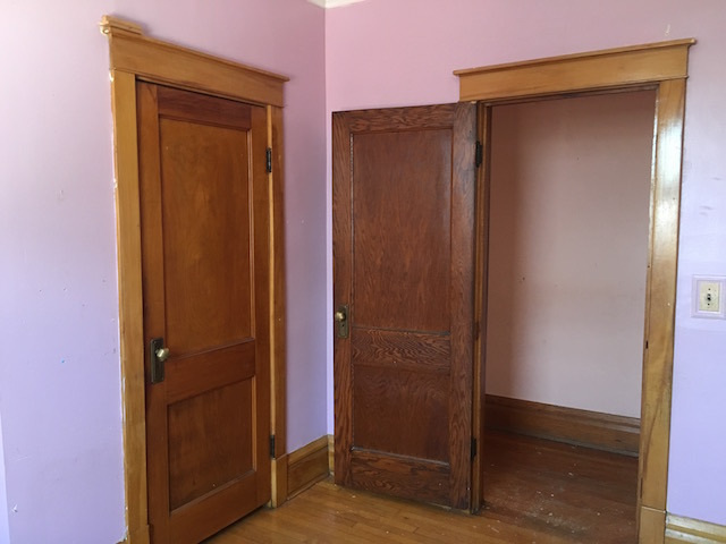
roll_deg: +1.6
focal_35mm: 29
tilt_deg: -5.1
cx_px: 363
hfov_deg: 61.7
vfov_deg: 48.2
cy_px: 272
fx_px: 608
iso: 200
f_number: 2.2
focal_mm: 4.15
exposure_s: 1/30
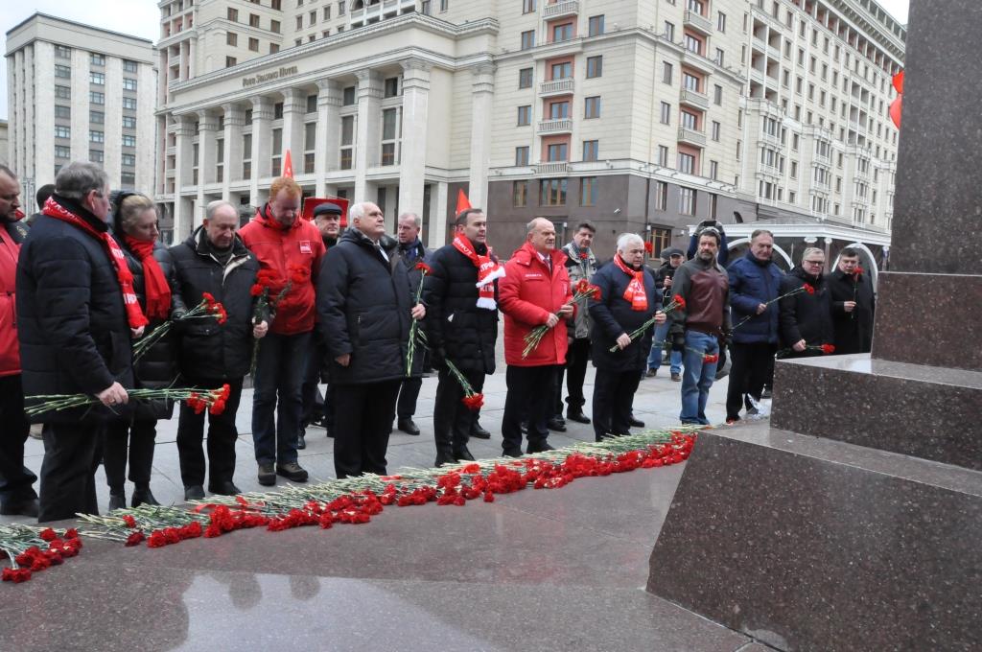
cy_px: 326
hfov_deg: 67.4
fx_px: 736
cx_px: 491
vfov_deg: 47.8
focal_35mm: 27
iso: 3200
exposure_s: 1/500
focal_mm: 18
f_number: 11
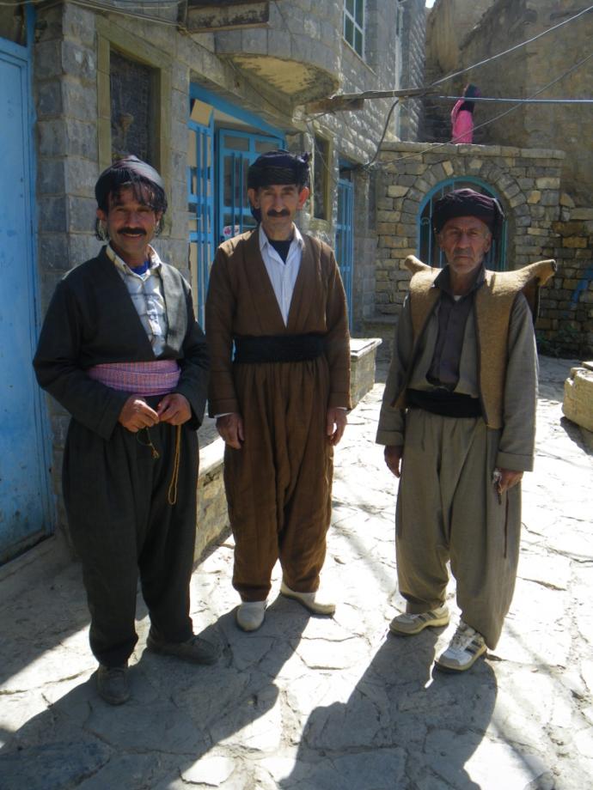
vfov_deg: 63.4
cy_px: 395
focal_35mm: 28
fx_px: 640
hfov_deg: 49.7
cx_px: 296
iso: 50
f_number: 4.2
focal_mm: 5
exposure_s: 1/125
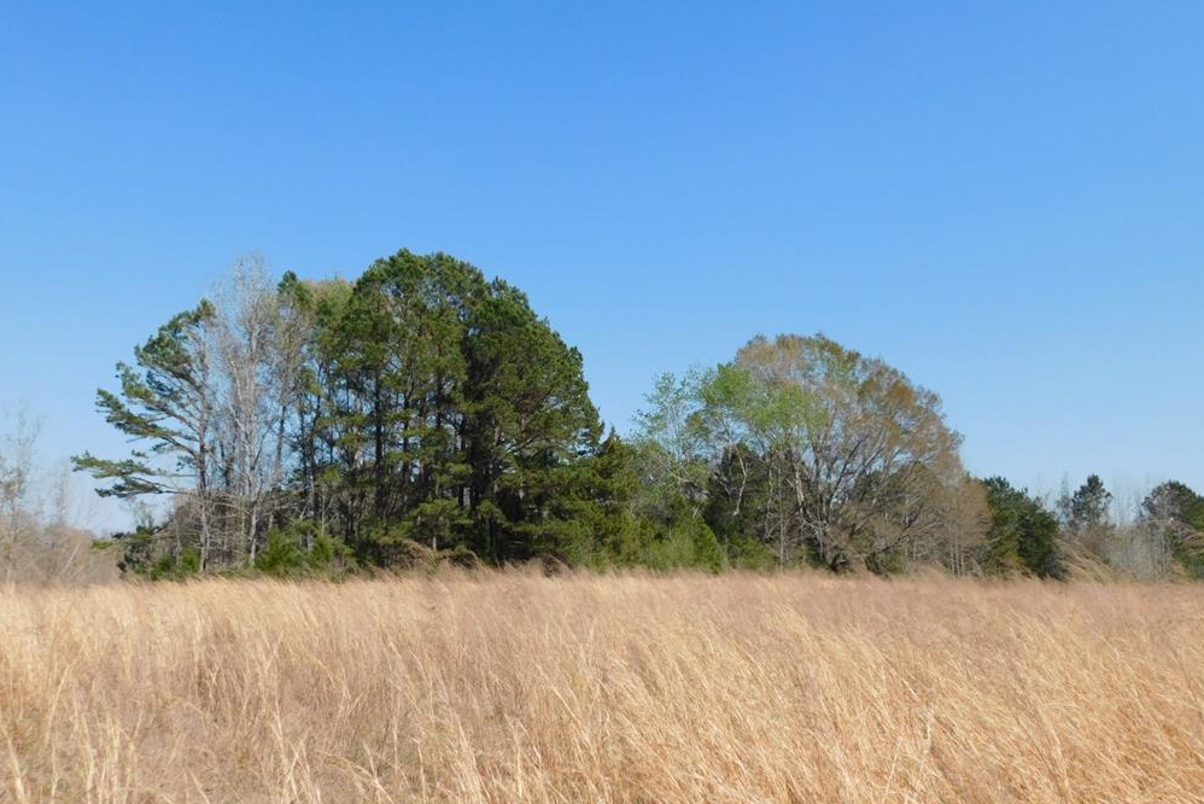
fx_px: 1070
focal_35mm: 32
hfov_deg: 58.7
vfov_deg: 41.1
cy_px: 419
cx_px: 610
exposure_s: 1/400
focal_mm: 5.3
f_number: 6.4
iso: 125
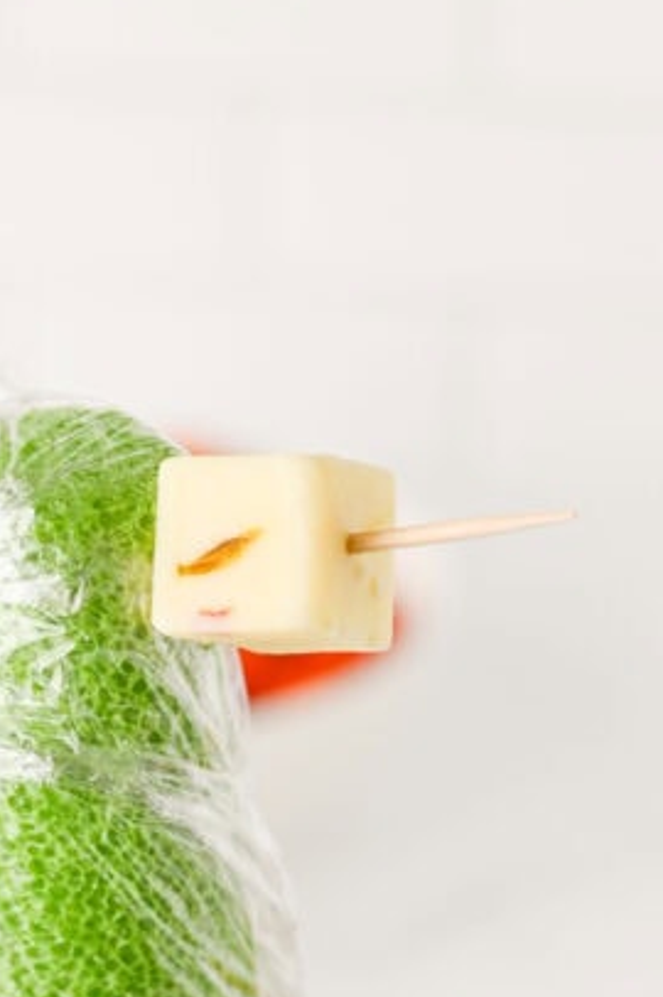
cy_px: 832
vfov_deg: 16.1
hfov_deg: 10.9
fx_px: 3486
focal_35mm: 126
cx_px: 281
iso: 320
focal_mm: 50
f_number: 5
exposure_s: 1/160
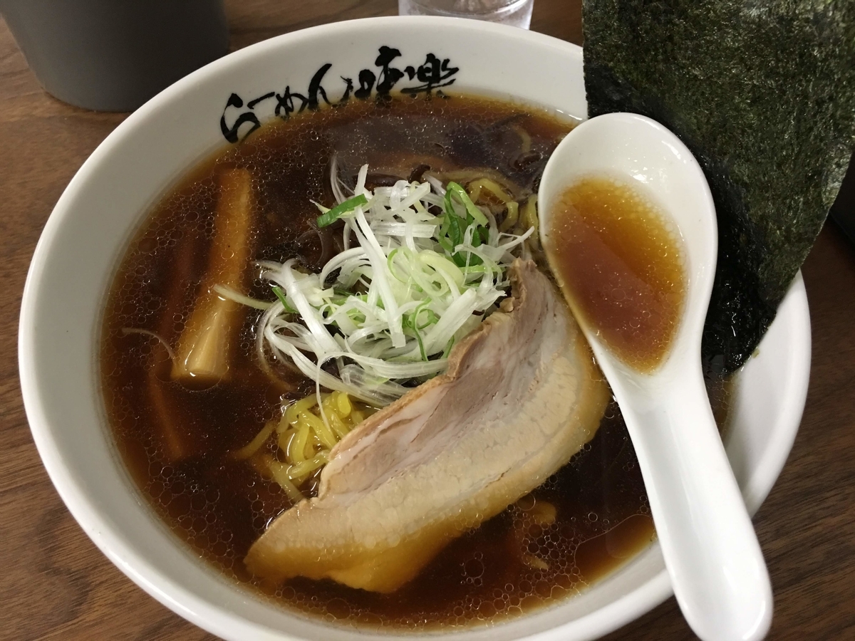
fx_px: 716
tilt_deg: -57.8
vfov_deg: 48.2
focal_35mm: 29
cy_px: 320
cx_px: 428
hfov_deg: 61.7
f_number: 2.2
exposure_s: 1/15
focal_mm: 4.15
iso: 80
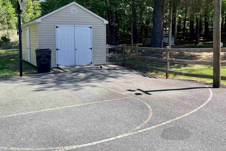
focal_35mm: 38
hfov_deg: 50.6
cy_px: 53
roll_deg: +0.6
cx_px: 102
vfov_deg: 34.8
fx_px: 239
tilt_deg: -2.9
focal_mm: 5.1
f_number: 1.6
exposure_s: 1/1441
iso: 50
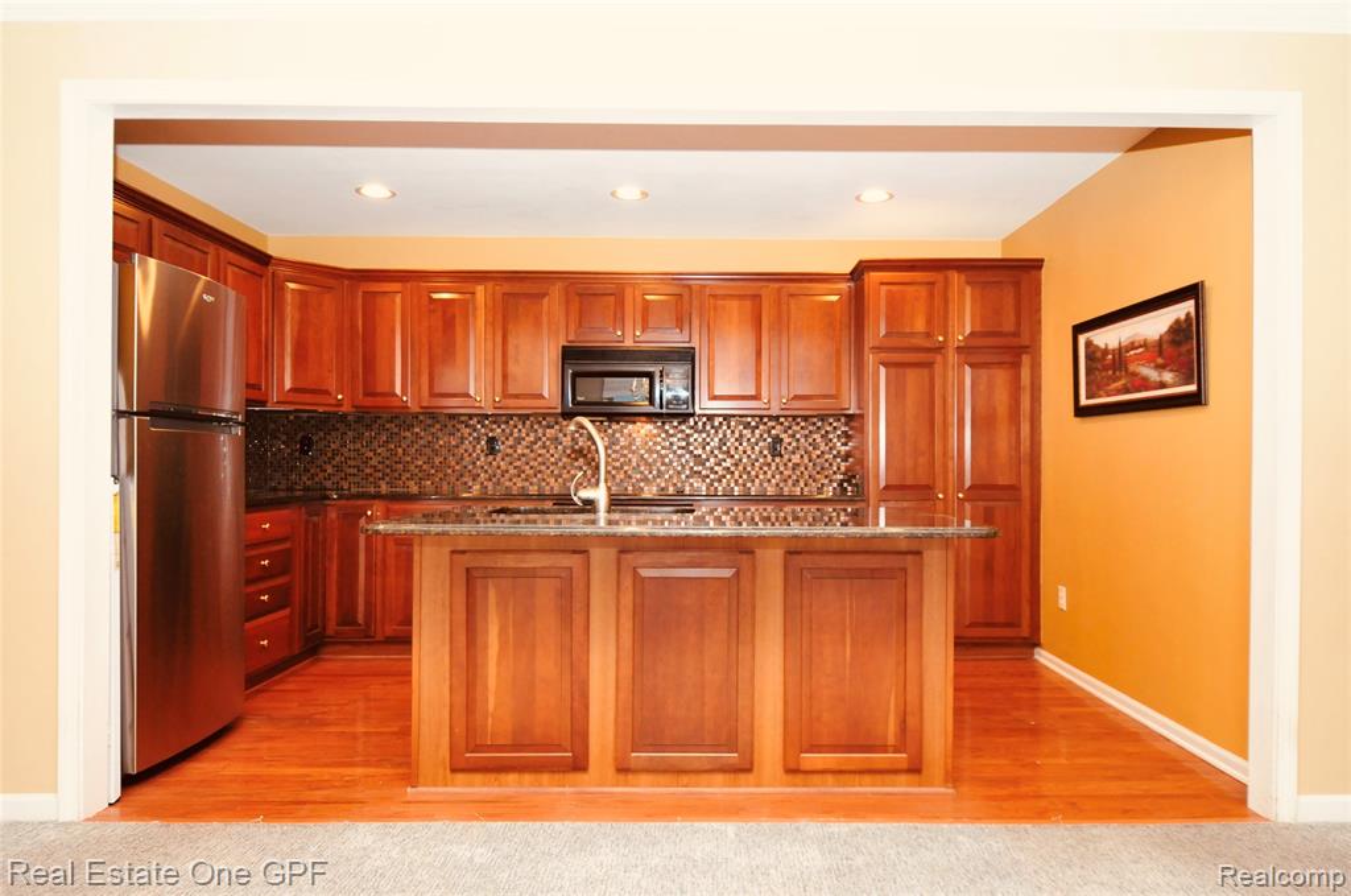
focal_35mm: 21
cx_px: 676
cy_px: 448
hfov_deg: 81.3
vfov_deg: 59.3
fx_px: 787
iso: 1000
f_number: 4
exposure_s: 1/125
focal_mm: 14
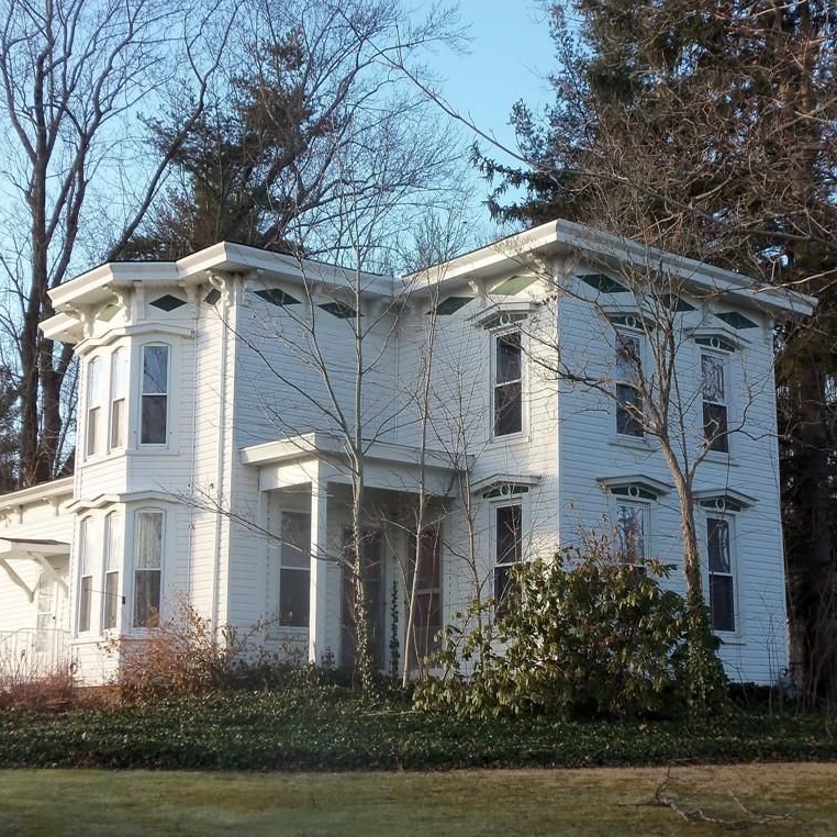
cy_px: 416
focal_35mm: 57
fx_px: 1559
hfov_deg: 30.0
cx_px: 442
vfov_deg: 30.0
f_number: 3.8
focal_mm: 8.7
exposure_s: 1/160
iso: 64
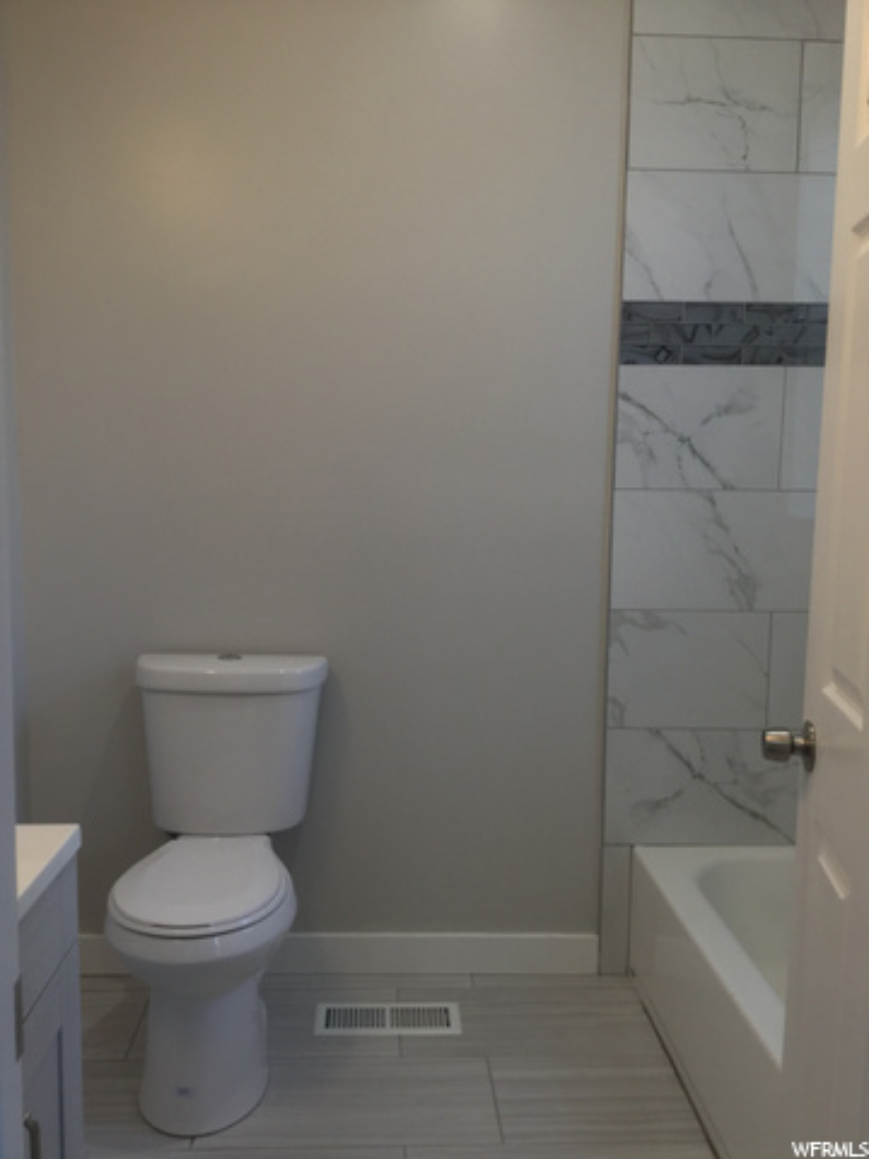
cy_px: 580
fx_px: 1038
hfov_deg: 45.4
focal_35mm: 31
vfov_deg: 58.4
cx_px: 434
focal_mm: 3.3
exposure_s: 1/30
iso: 50
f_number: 2.4
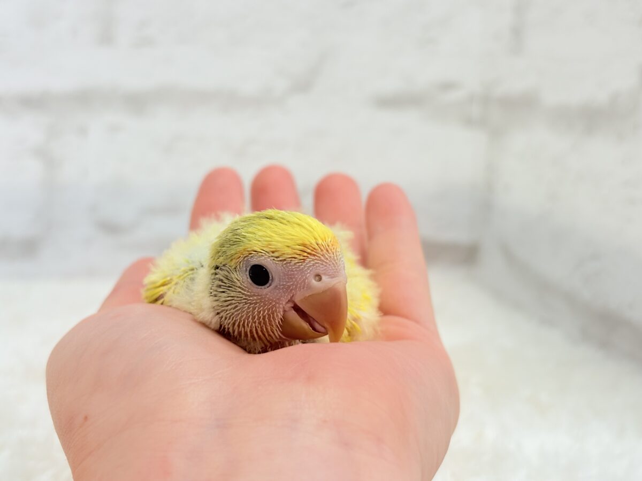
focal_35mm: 52
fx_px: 964
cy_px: 240
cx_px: 321
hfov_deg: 36.8
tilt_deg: -10.8
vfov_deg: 28.0
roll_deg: +0.0
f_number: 1.6
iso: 64
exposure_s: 1/100
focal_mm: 5.96
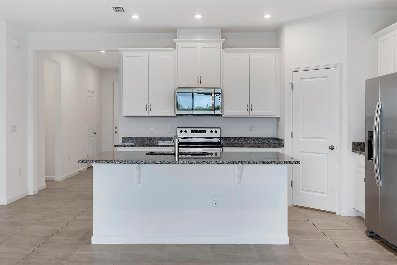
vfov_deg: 37.8
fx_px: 386
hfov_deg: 54.4
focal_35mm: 35
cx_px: 198
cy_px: 132
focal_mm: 35
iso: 100
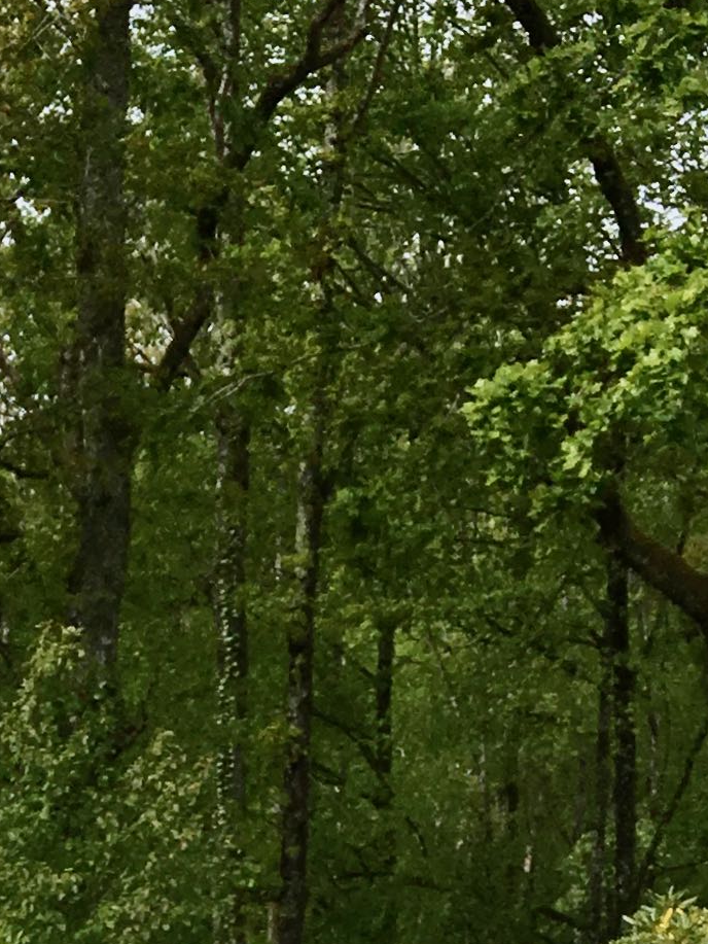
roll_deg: +1.7
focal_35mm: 124
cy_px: 2006
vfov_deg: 13.2
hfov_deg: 11.7
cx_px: -140
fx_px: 3381
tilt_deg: -17.8
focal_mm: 4.15
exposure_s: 1/2262
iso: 25
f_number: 2.2
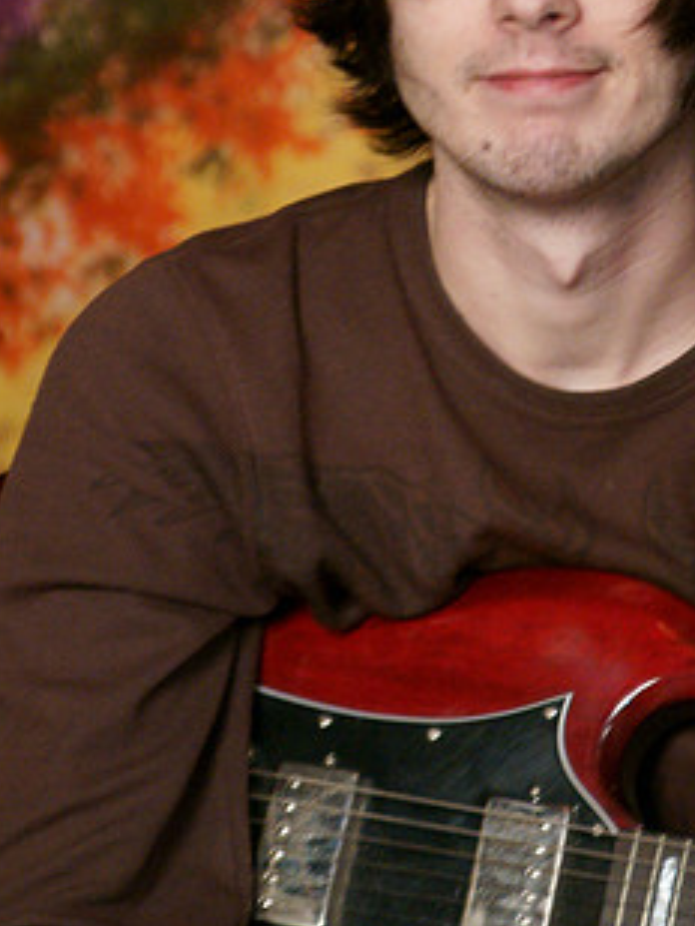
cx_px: 532
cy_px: 252
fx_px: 5428
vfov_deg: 9.7
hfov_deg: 7.3
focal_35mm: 203
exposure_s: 1/25
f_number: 2.8
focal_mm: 75
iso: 1600
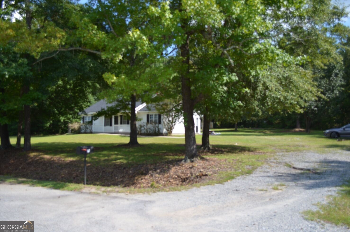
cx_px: 175
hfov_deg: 62.0
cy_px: 116
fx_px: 291
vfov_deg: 43.4
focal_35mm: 30
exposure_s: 1/500
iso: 100
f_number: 3.8
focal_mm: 20
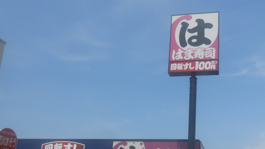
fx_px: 288
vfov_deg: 28.1
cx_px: 167
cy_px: 128
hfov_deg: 48.9
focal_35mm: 41
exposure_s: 1/1250
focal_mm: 4.6
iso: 80
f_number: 3.5
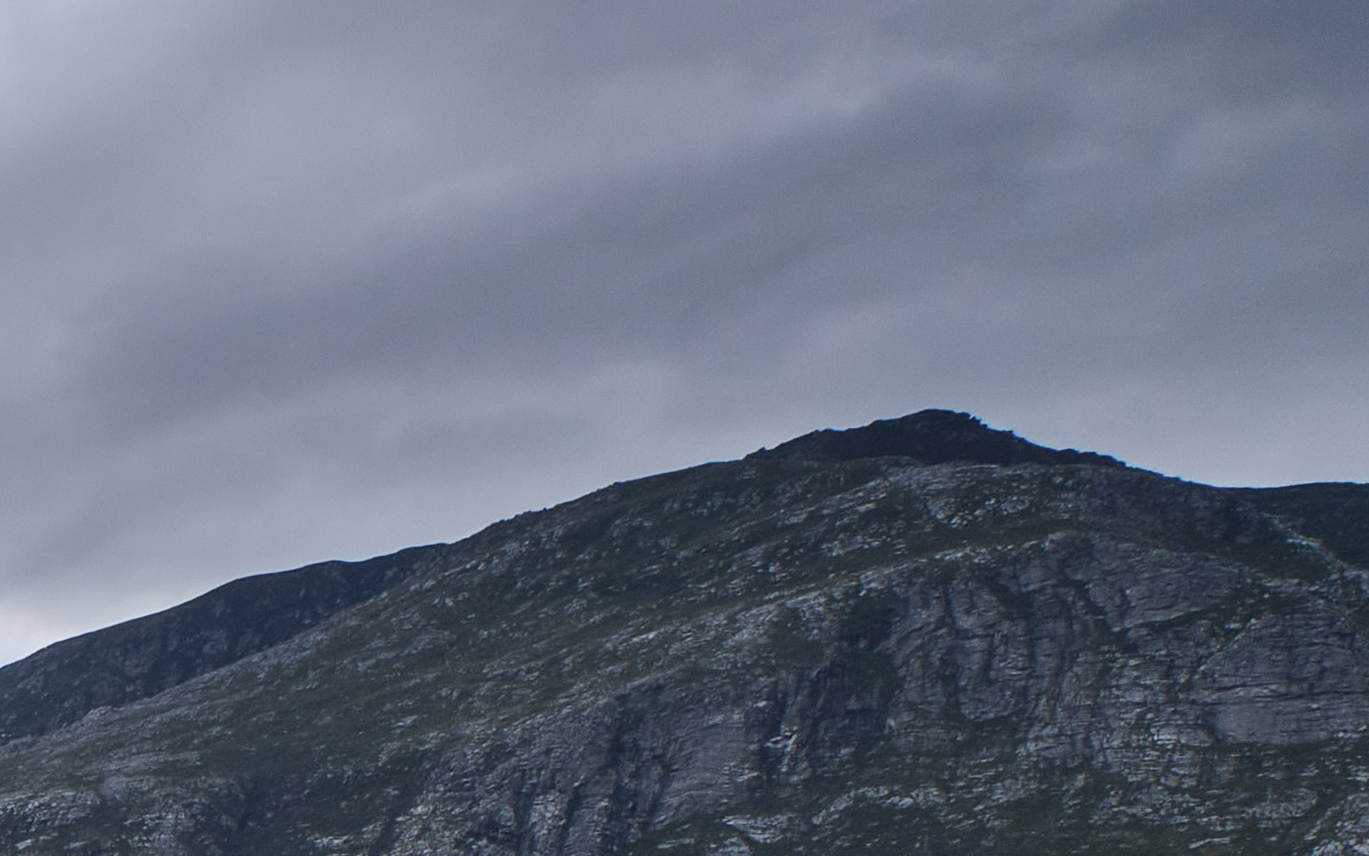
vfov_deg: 15.6
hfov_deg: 20.4
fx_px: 2388
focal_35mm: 64
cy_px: 1774
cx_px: -1195
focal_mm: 10
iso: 160
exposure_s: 1/320
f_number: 10
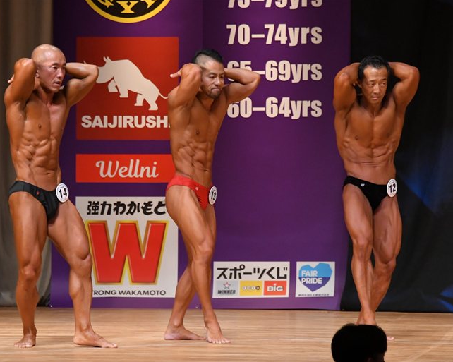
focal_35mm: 323
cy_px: 181
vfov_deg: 4.8
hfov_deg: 6.0
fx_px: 4329
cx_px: 186
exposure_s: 1/400
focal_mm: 190
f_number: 5.6
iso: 4500
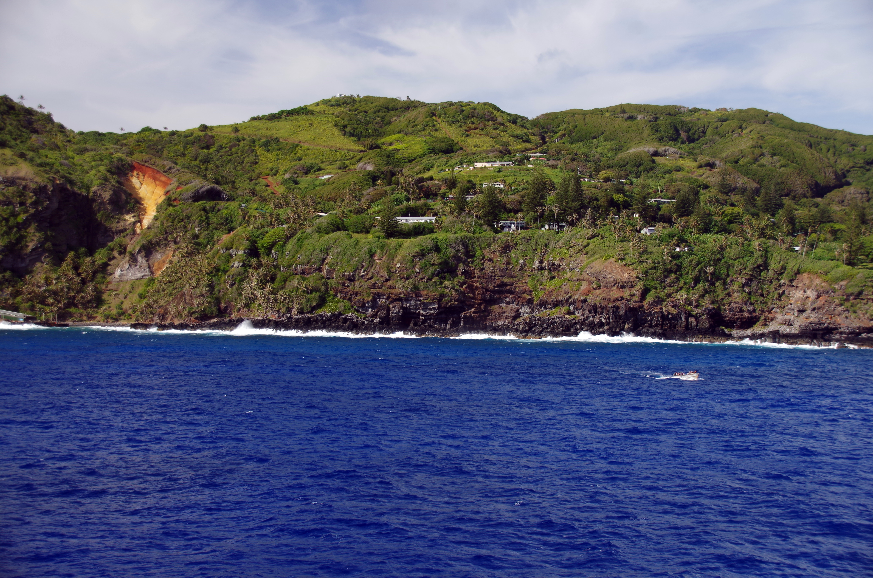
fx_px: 1404
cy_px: 289
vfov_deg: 23.3
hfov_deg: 34.6
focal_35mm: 58
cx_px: 436
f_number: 5
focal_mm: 39
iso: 100
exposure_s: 1/125
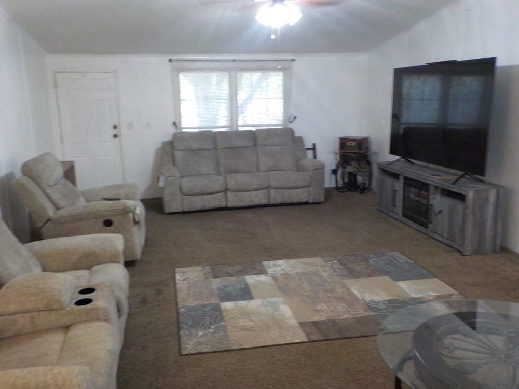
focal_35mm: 30
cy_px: 194
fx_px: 450
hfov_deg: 60.0
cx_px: 260
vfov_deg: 46.8
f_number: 3.3
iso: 400
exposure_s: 1/13
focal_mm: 4.1
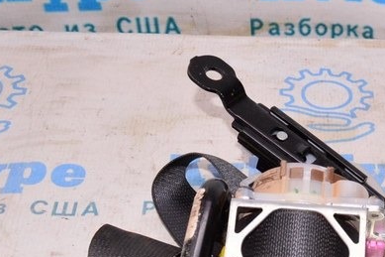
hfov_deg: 23.9
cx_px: 435
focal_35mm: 79
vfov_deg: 16.8
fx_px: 844
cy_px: 266
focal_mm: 20
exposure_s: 1/160
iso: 1600
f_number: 8
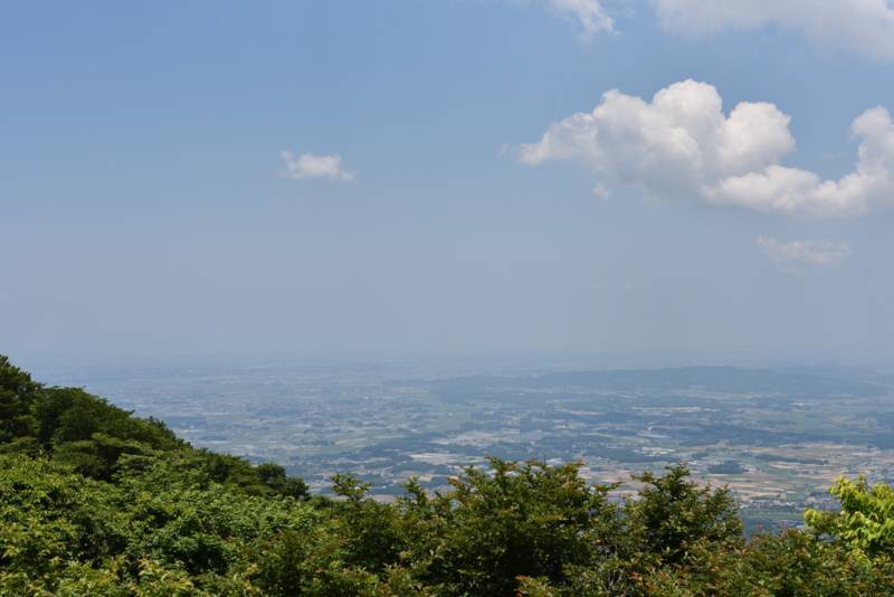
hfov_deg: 33.4
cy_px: 298
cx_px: 447
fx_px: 1490
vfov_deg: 22.6
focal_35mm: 60
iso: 320
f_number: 9
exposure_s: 1/1250
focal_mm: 60
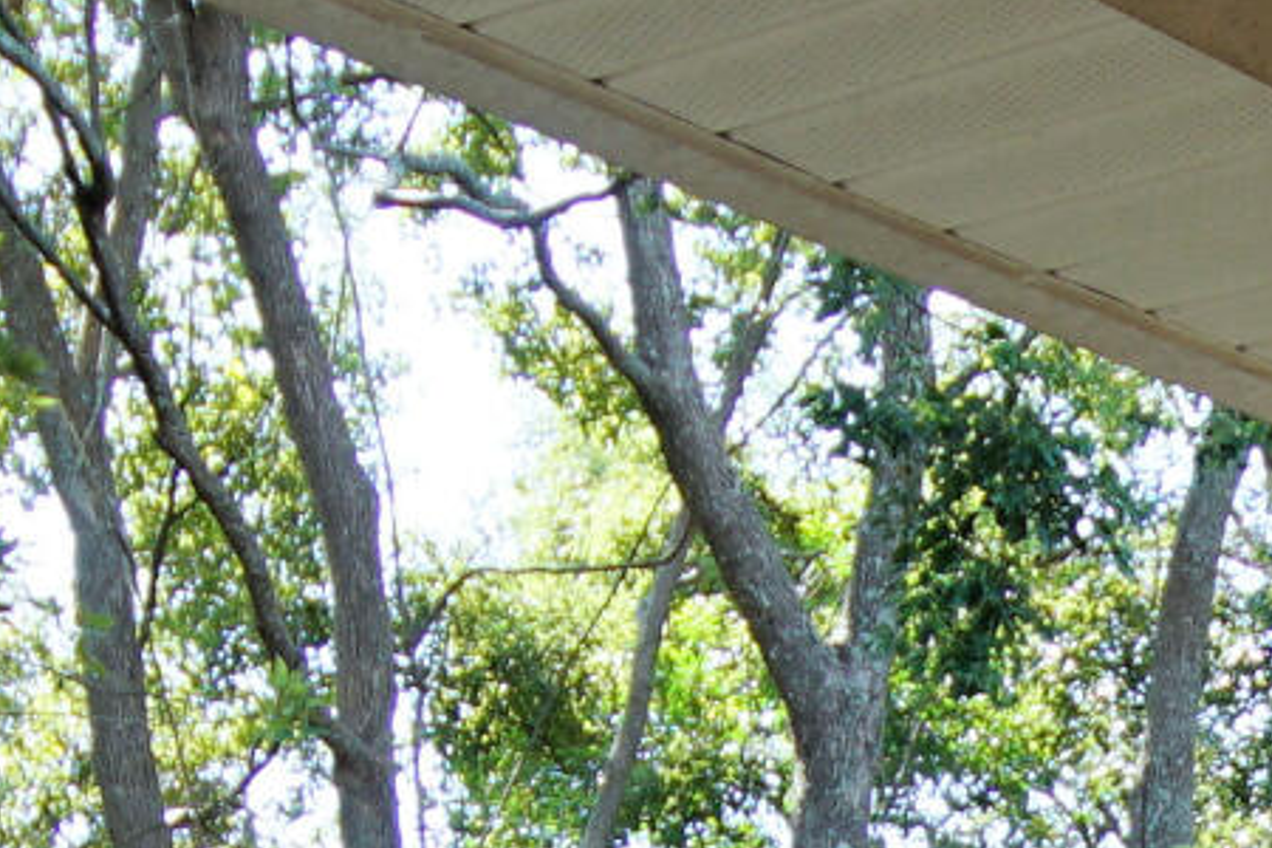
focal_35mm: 120
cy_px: 1892
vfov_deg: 10.2
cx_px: 1518
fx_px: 4240
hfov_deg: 16.4
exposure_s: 1/60
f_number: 4.5
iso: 100
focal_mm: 12
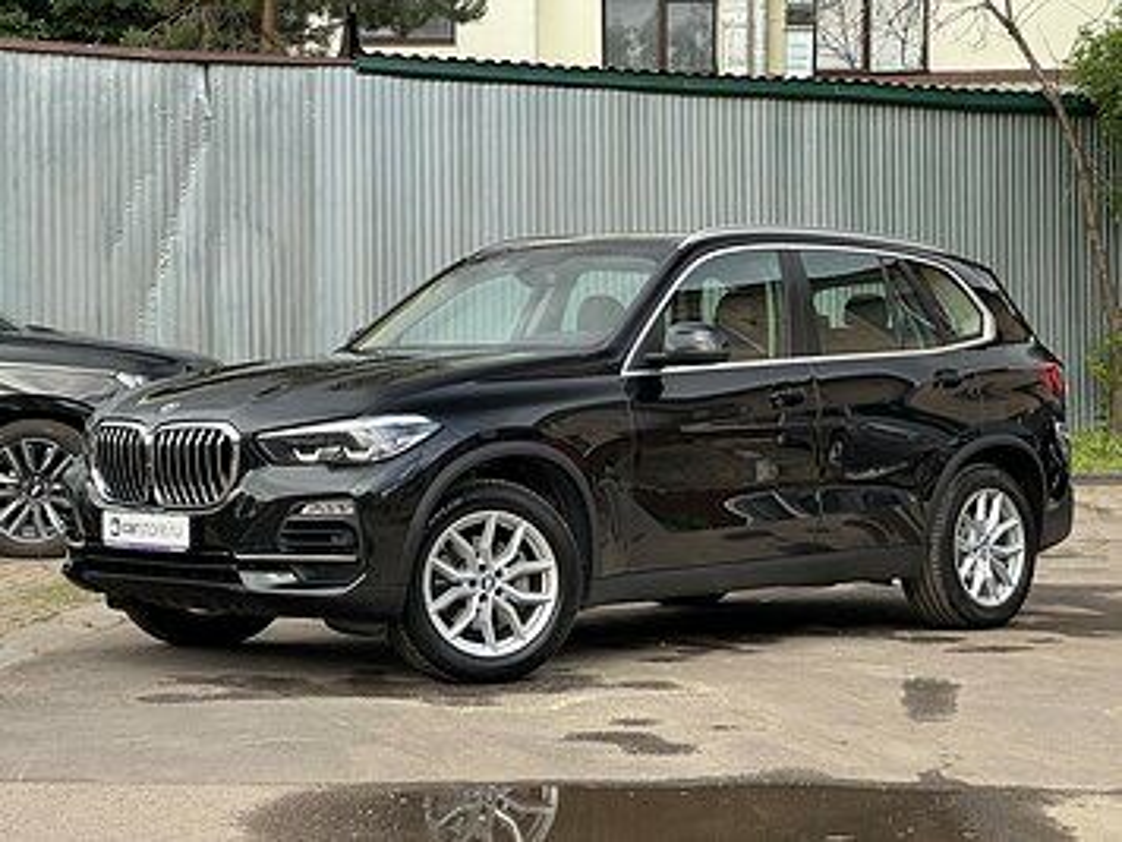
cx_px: 561
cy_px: 421
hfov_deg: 25.3
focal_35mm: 77
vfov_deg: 19.1
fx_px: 2496
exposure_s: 1/99
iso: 64
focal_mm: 9
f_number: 2.8
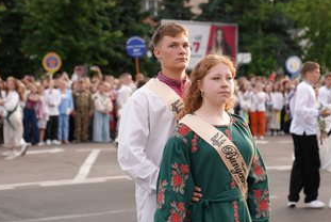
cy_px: 112
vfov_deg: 15.2
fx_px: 828
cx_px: 200
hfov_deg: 22.6
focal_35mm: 90
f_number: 4
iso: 160
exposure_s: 1/160
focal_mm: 70
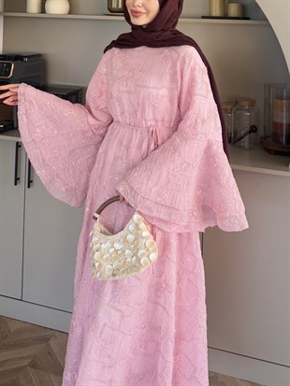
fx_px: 268
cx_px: 145
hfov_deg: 56.8
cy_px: 193
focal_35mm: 24
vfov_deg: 71.6
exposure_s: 1/121
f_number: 1.78
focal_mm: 6.76
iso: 125
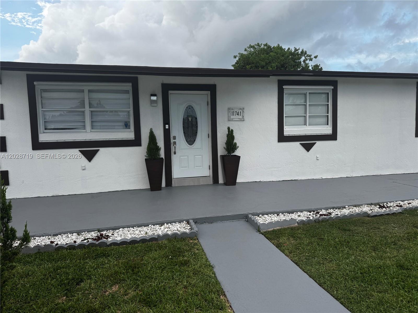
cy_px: 156
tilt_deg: -3.0
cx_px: 209
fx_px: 290
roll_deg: +2.2
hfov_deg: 71.6
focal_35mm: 24
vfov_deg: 56.8
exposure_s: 1/938
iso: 80
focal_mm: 6.76
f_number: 1.78
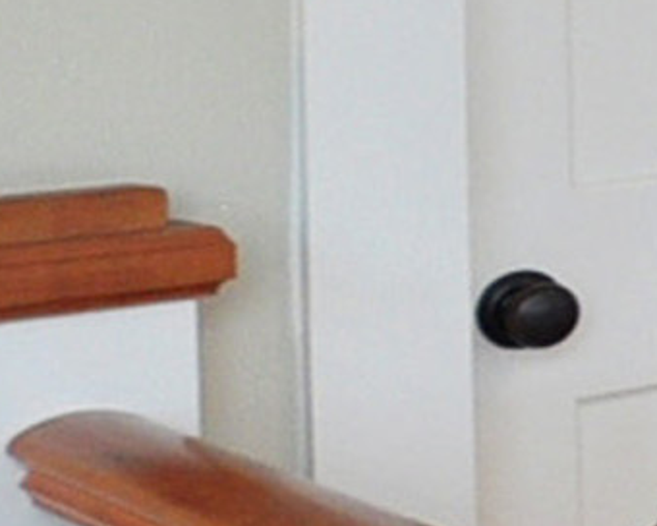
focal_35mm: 120
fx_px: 2333
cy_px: -161
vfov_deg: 12.5
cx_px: 2510
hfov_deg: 8.6
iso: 400
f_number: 4.5
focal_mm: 10
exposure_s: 1/60
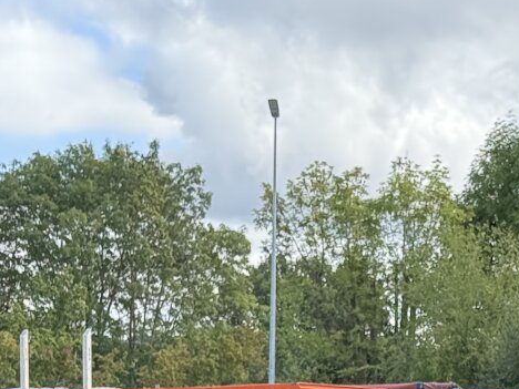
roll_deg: -2.0
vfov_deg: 8.9
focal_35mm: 164
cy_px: 563
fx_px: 2459
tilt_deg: -1.7
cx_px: 442
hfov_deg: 12.0
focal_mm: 6.76
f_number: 1.78
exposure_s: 1/865
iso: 64
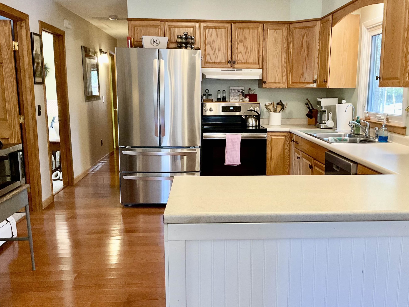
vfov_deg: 41.8
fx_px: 402
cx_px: 233
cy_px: 160
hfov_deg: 53.8
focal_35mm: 34
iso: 160
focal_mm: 3
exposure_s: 1/60
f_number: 1.8
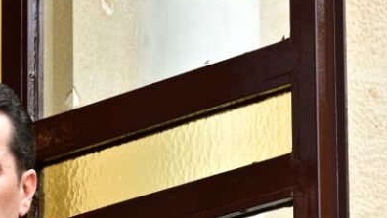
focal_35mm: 324
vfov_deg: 3.7
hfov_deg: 6.6
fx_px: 3326
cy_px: 292
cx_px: -10
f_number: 8
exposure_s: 1/400
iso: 800
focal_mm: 125
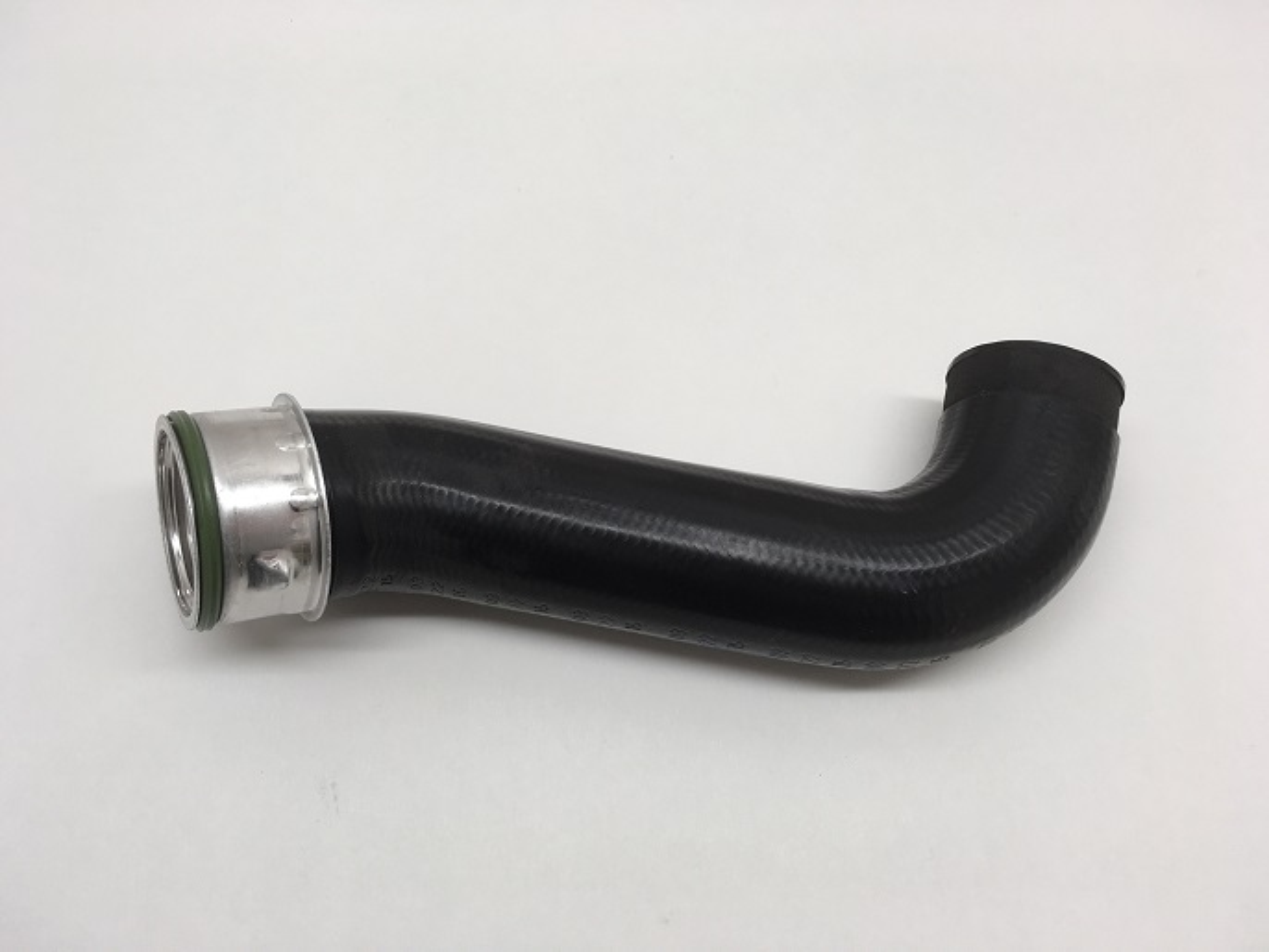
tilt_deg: -68.1
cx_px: 634
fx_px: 1063
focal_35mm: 29
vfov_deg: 48.3
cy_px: 476
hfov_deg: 61.6
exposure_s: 1/60
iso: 25
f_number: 2.2
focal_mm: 4.15
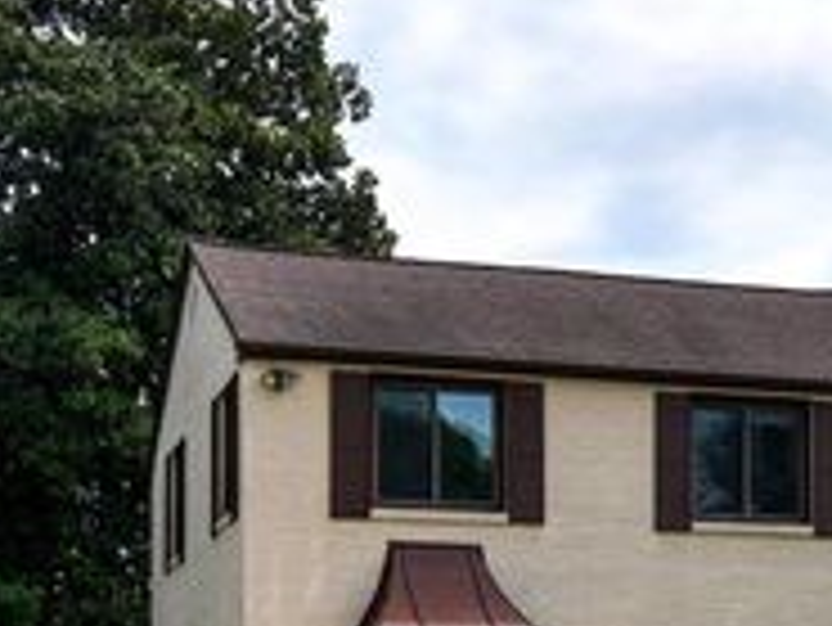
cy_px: 619
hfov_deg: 29.4
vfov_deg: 21.8
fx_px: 1563
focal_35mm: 65
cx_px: 607
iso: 100
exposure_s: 1/320
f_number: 9
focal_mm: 17
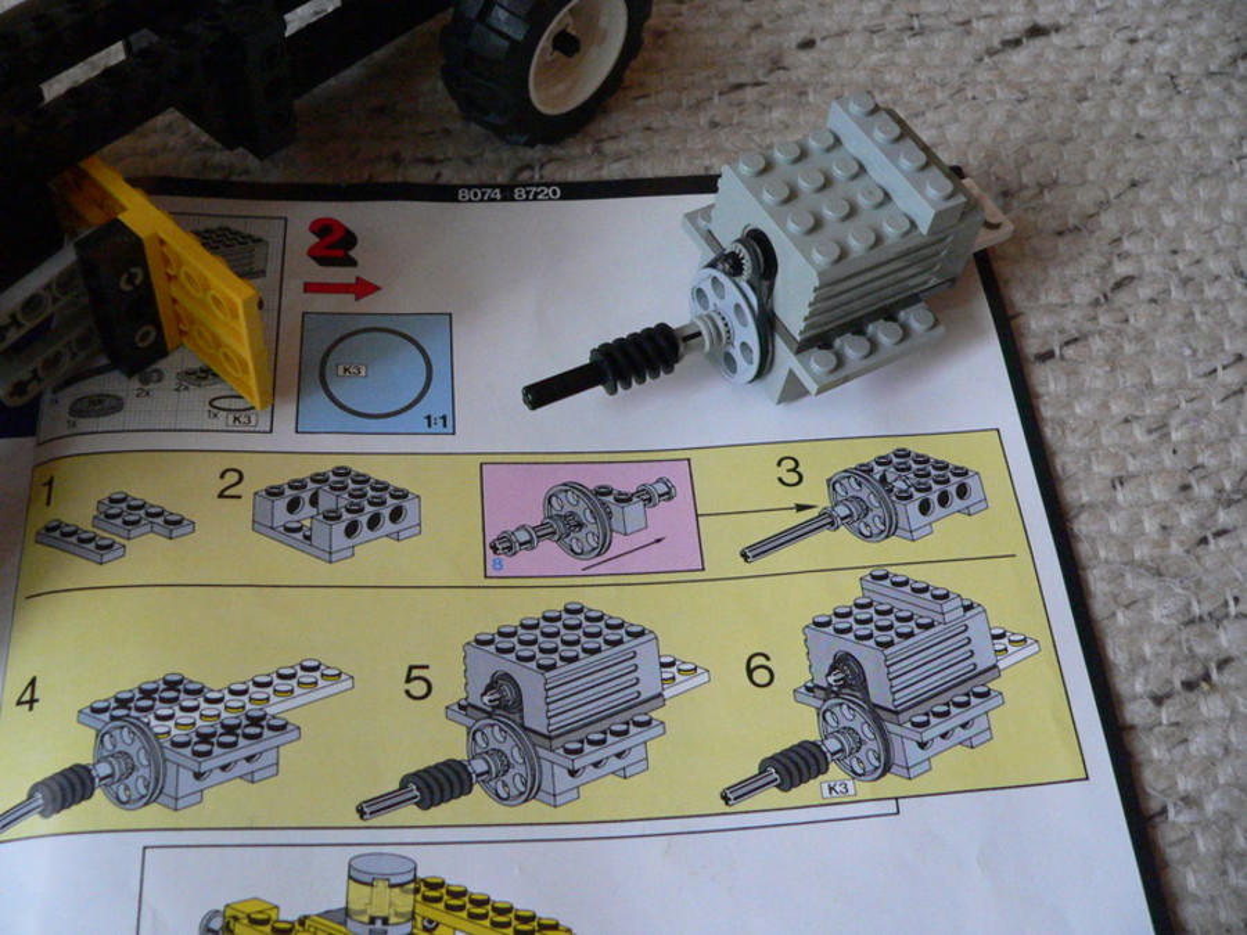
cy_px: 468
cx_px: 624
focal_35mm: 36
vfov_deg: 39.7
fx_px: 1297
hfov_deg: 51.4
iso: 400
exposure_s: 1/15
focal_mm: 6
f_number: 2.8
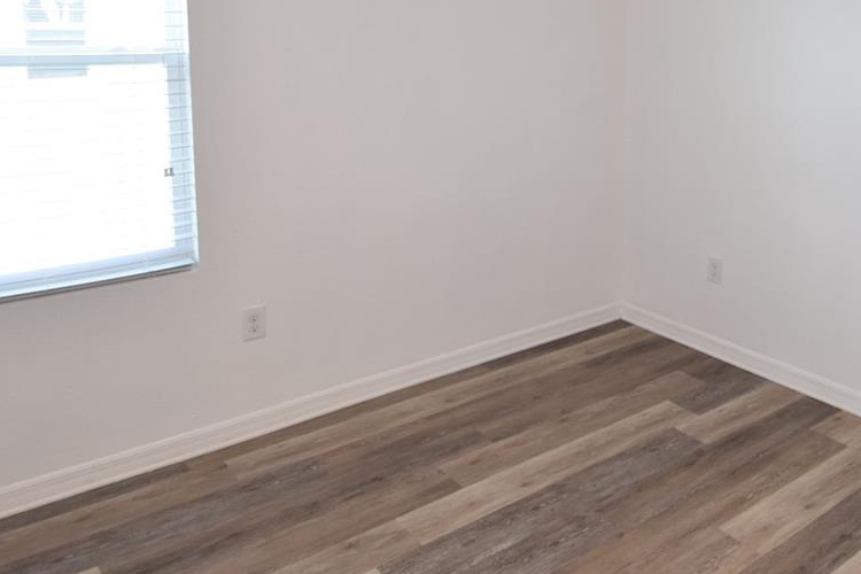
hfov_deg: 56.0
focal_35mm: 32
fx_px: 765
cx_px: 642
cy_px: 103
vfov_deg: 39.3
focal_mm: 10
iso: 400
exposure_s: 1/60
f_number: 4
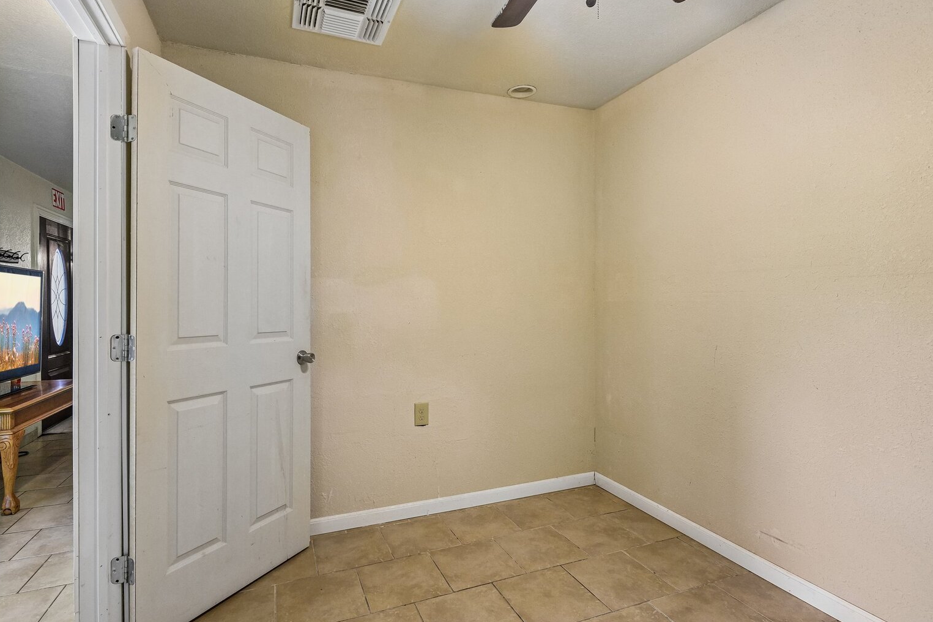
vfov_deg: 70.4
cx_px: 447
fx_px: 440
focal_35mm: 17
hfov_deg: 93.2
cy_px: 307
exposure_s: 1/15
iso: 1100
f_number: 8
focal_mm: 16
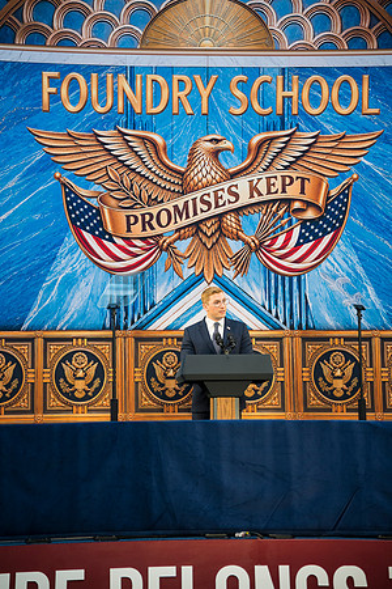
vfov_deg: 23.6
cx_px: 196
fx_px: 1405
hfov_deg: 15.9
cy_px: 294
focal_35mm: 86
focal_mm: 86
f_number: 2.8
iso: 500
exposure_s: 1/200
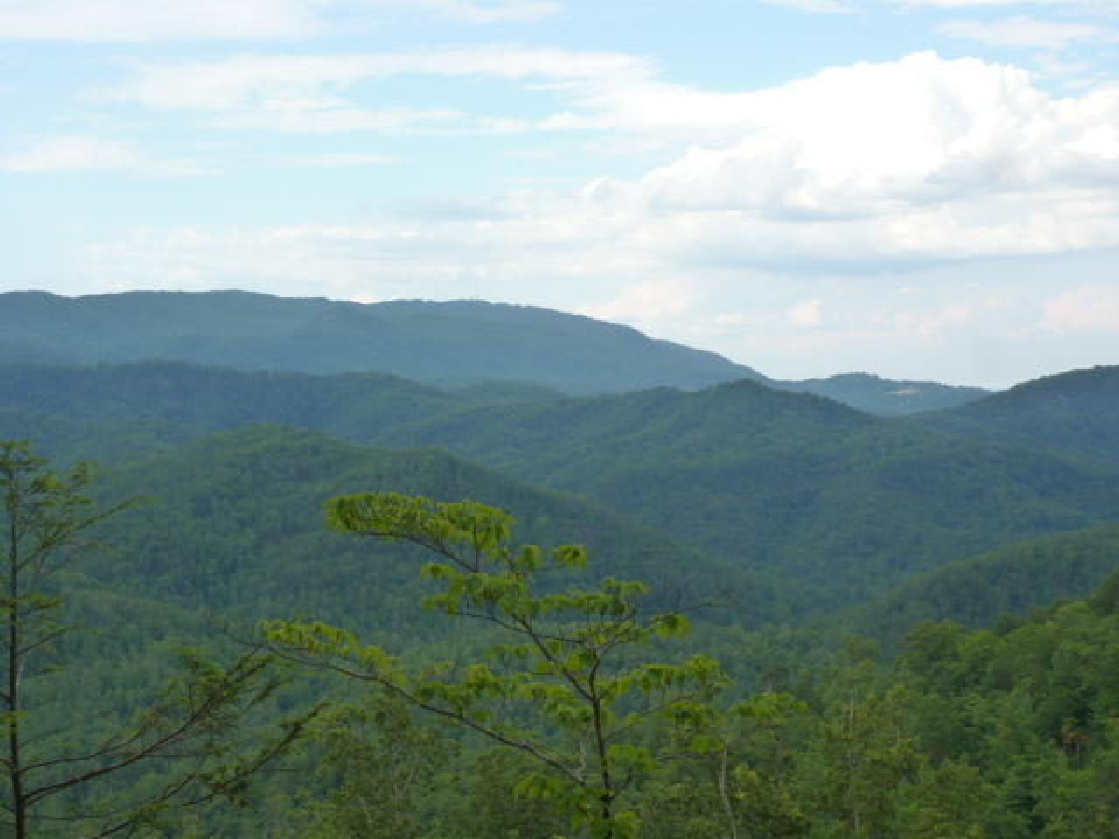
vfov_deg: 22.6
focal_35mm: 65
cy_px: 420
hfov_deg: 29.8
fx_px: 2101
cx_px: 560
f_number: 4.6
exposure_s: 1/250
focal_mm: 11.7
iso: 160
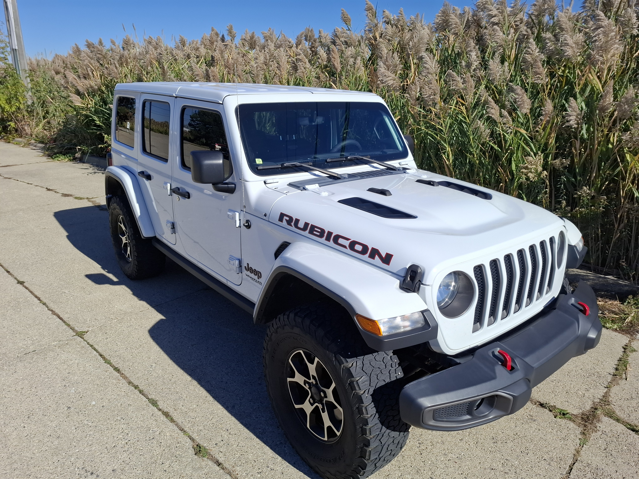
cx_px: 320
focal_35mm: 23
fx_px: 425
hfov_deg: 73.9
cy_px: 240
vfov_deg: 58.9
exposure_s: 1/3257
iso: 50
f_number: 1.8
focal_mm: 5.54
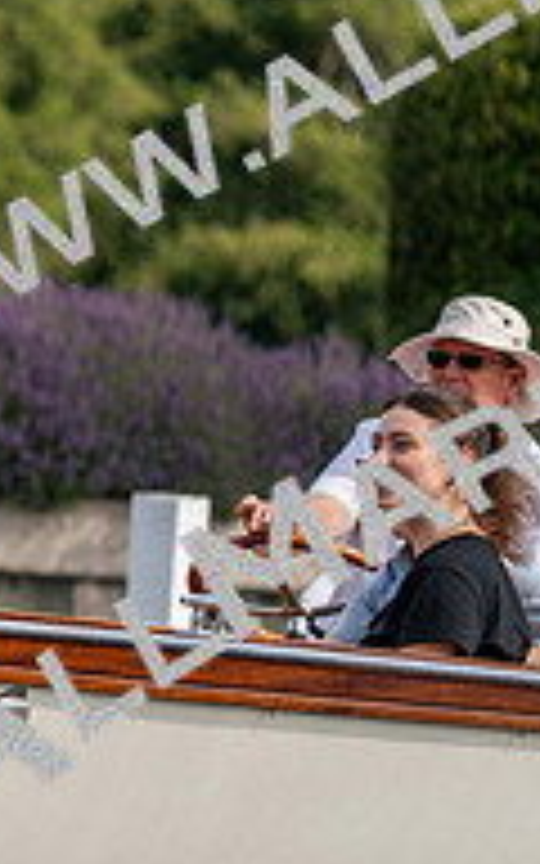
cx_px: -490
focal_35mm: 784
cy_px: 443
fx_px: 18461
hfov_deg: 1.7
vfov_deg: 2.7
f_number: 5.6
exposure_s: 1/1600
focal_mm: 255
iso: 320
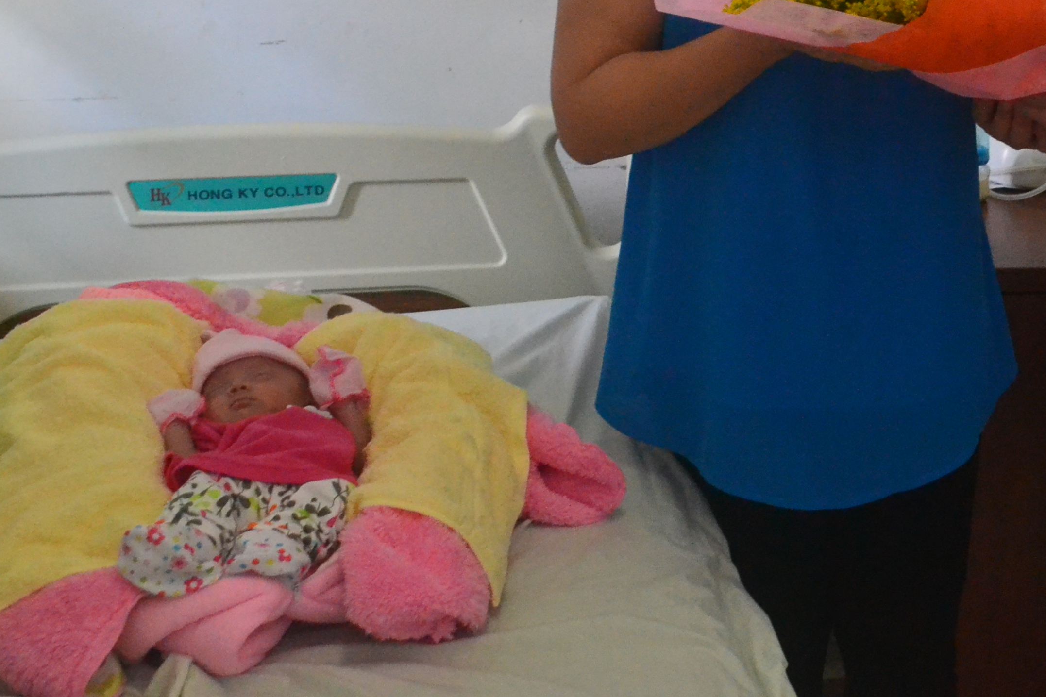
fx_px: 2237
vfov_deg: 17.3
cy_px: 14
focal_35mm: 77
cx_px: 975
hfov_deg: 25.4
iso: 3200
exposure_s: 1/60
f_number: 7.1
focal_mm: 24
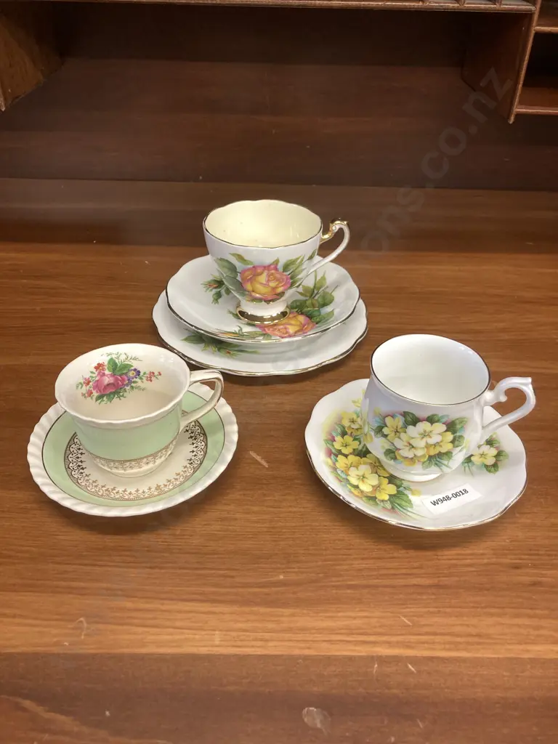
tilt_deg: -35.6
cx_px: 279
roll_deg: -2.2
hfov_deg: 49.7
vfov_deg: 63.4
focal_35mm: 28
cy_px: 372
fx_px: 602
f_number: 1.8
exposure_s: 1/50
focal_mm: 3.99
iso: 125
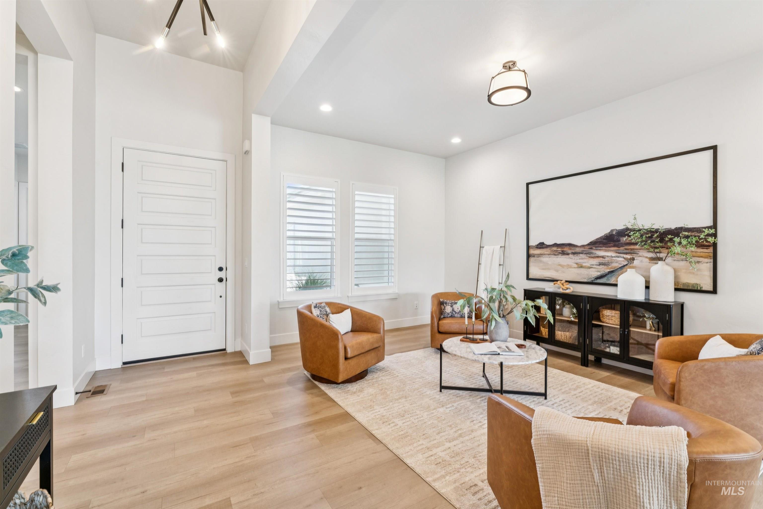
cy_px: 254
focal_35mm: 16
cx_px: 382
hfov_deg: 97.5
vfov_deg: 74.4
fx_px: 335
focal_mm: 15.8
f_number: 13
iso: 400
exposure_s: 1/8
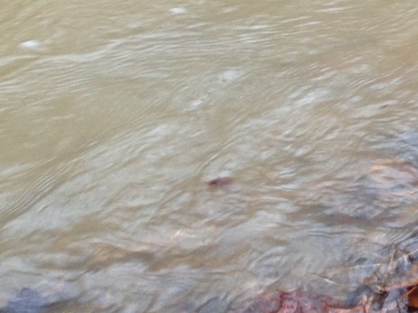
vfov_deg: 10.7
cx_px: 551
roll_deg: -1.8
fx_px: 1557
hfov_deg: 14.6
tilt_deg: -16.6
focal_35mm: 129
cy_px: -258
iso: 64
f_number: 2.4
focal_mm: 4.28
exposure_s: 1/60
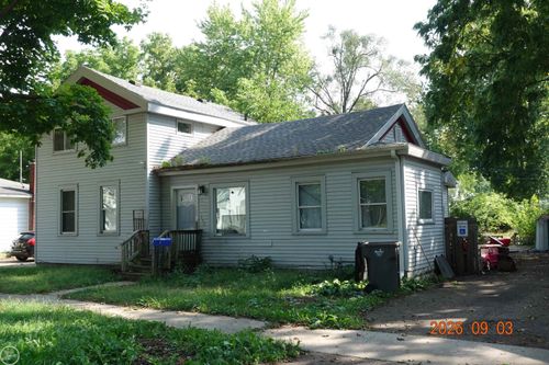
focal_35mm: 35
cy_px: 182
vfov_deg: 37.8
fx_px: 534
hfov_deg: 54.5
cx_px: 274
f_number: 5.6
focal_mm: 13.4
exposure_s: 1/100
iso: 125
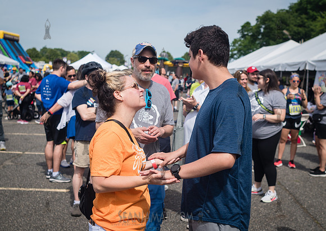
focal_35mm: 49
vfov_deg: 28.8
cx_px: 165
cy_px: 133
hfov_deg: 39.7
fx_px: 451
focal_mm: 35
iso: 200
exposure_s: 1/2000
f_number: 4
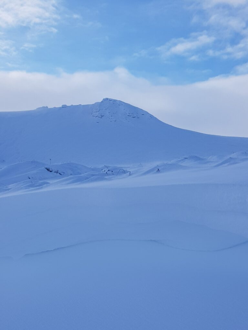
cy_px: 165
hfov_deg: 53.1
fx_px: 248
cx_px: 124
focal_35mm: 26
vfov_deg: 67.3
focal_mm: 4.2
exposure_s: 1/2288
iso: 40
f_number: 1.7
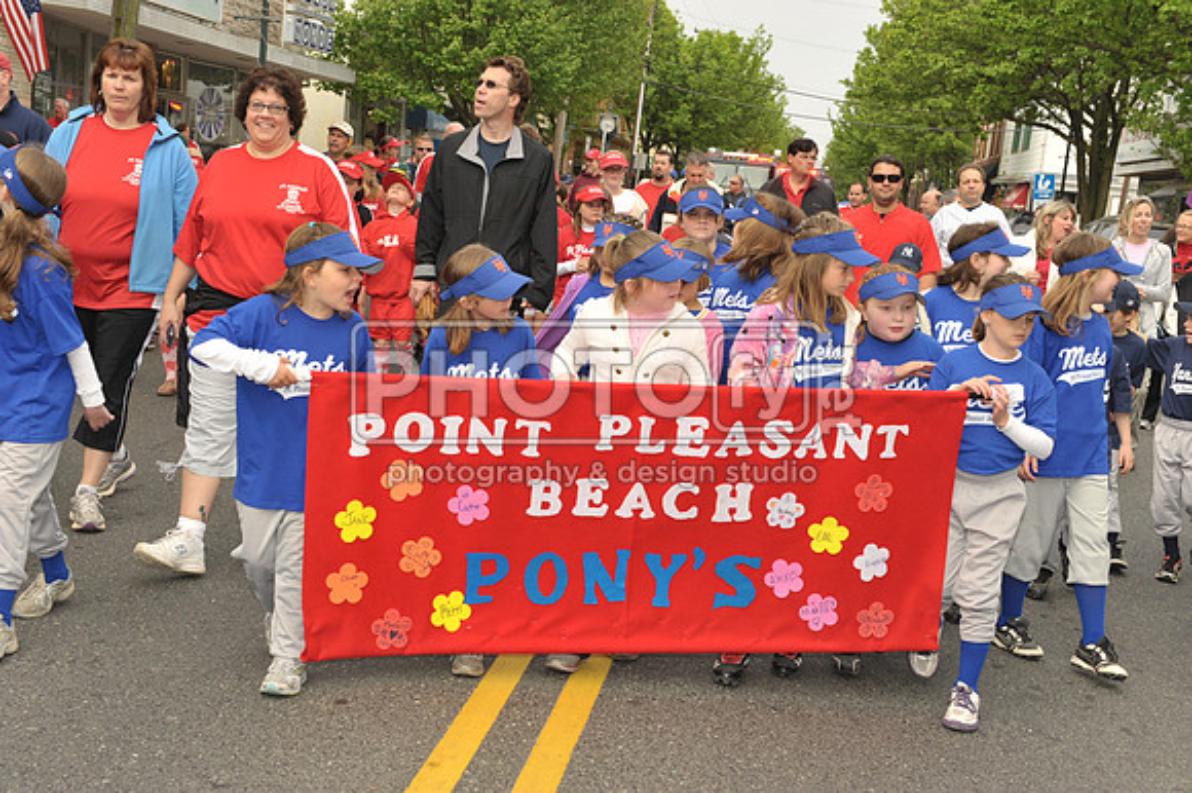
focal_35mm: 50
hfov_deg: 39.6
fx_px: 1655
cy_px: 396
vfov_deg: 27.0
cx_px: 596
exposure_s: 1/250
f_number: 8
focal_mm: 50
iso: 400
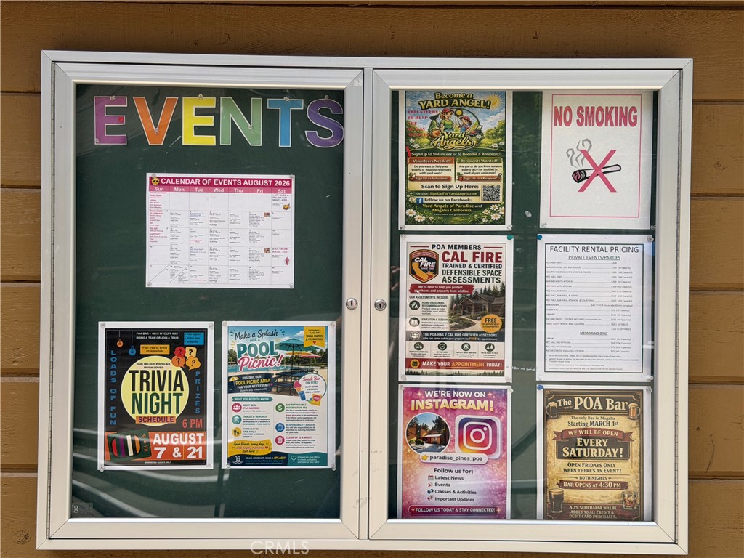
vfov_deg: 30.3
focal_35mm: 48
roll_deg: -0.4
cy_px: 279
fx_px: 1032
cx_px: 372
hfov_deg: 39.7
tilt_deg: +0.5
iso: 64
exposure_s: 1/1575
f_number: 1.78
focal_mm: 6.76
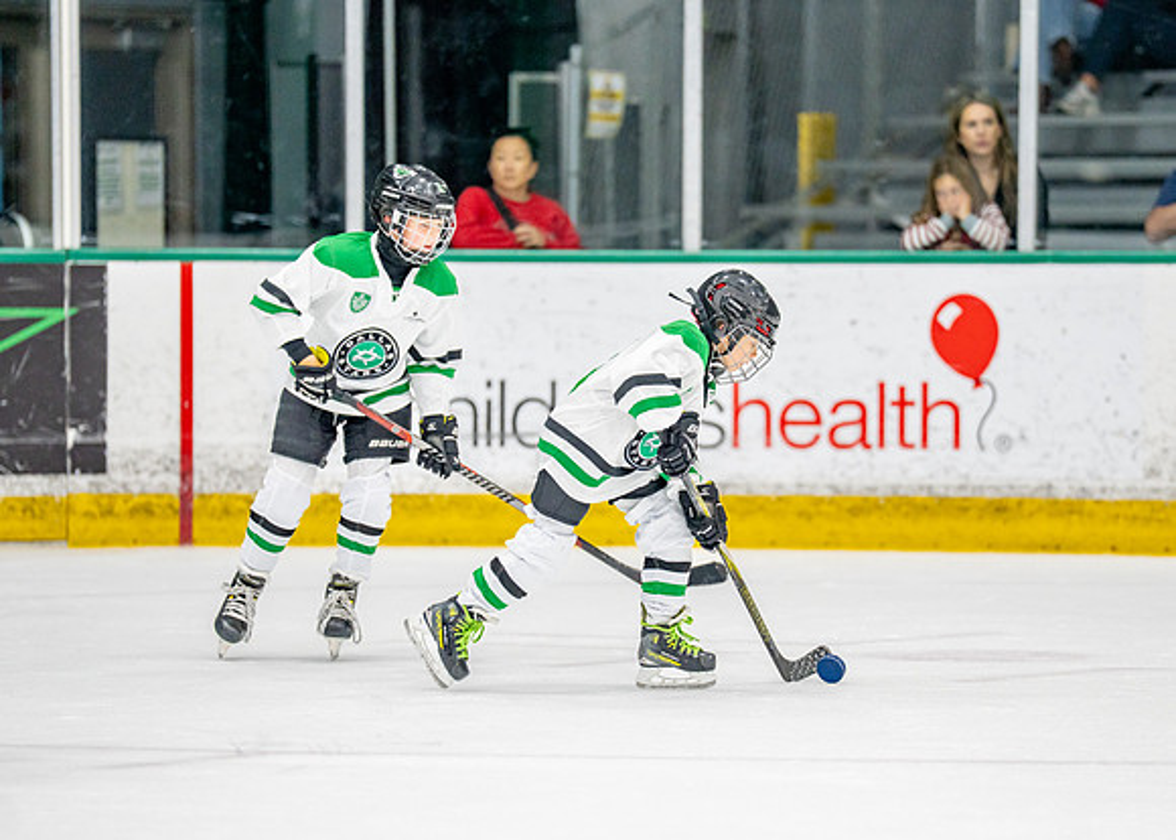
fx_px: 8765
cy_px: 450
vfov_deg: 5.5
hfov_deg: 7.7
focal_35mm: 262
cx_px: 659
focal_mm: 200
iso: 1000
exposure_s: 1/1250
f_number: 2.8
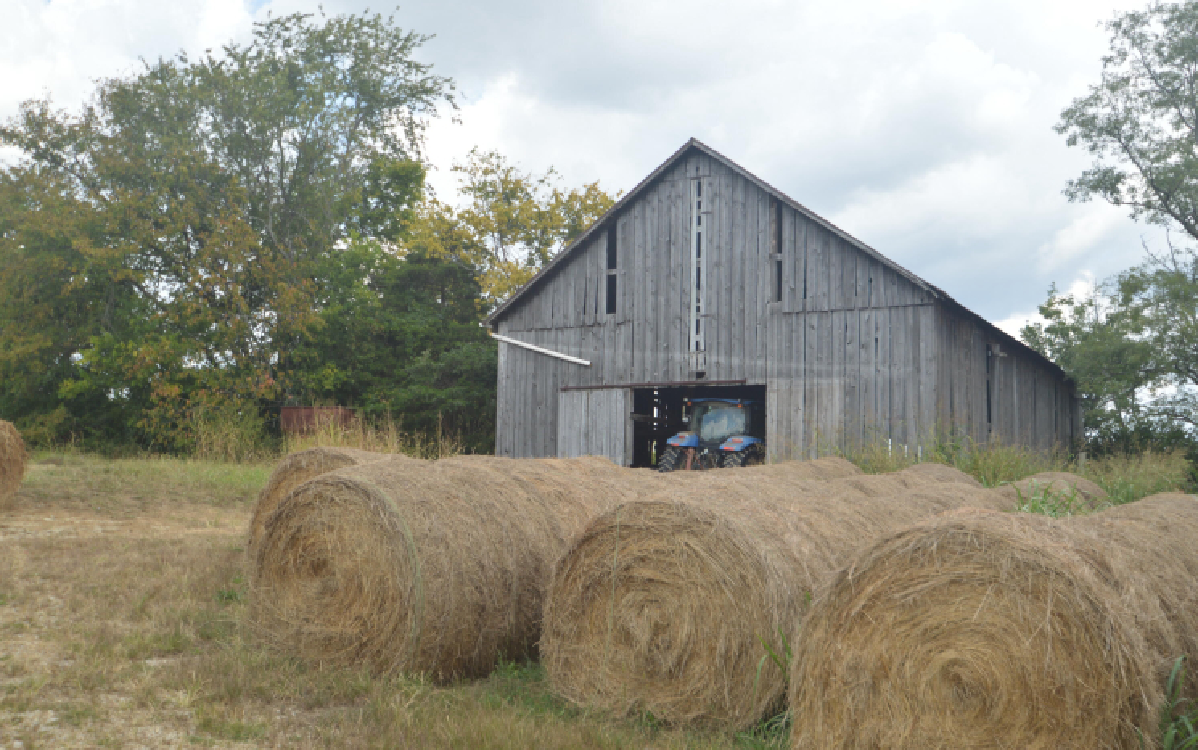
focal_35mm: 37
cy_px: 351
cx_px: 601
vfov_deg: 34.4
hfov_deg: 52.7
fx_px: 1208
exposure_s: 1/200
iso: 100
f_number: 6.3
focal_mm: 24
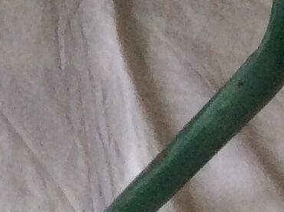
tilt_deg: -55.2
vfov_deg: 6.2
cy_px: -366
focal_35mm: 223
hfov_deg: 7.7
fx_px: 1827
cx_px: -586
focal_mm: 3.3
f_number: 2.4
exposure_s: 1/50
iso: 40
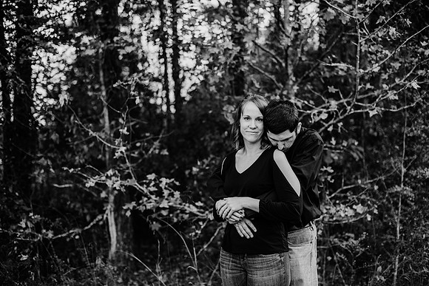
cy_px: 143
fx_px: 596
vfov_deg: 27.0
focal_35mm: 50
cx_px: 214
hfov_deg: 39.6
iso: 320
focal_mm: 50
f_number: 2.2
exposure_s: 1/800
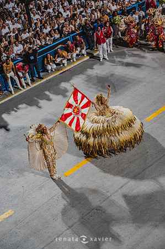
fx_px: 400
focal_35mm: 58
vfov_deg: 34.5
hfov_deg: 23.3
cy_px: 124
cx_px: 82
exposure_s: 1/400
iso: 1250
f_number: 4
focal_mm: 58
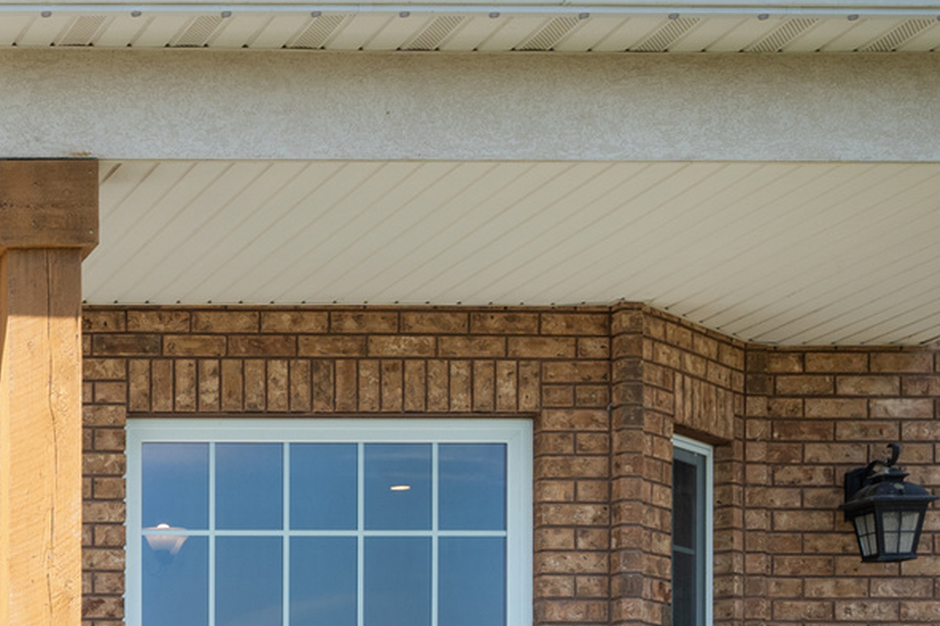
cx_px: -644
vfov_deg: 12.6
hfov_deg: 16.9
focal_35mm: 104
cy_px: 910
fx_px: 2715
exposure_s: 1/250
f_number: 8
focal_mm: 30
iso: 250
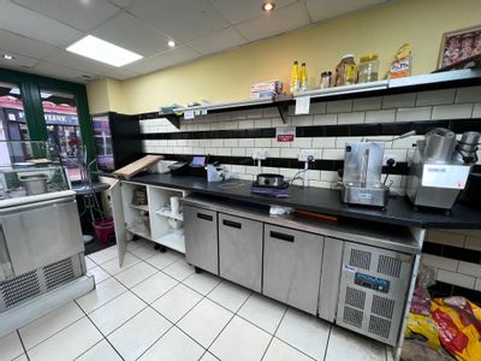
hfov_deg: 106.2
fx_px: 181
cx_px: 240
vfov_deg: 89.9
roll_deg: +1.0
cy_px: 180
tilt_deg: -10.5
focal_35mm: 13
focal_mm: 1.57
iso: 100
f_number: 1.8
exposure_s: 1/100
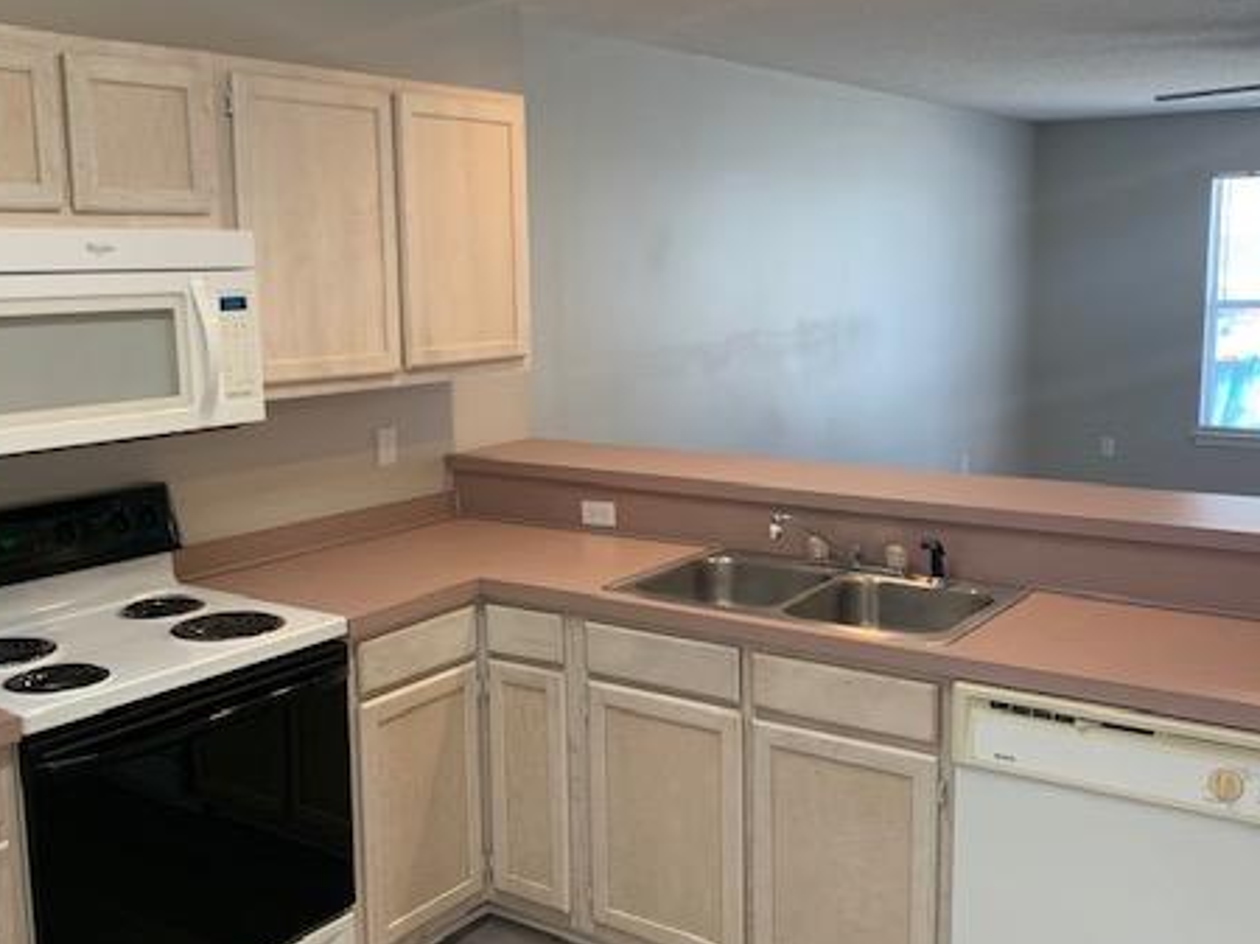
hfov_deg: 50.1
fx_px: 1346
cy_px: 485
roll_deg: -0.3
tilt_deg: -9.2
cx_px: 591
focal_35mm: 37
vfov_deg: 38.6
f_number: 1.8
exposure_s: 1/45
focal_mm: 4.25
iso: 50
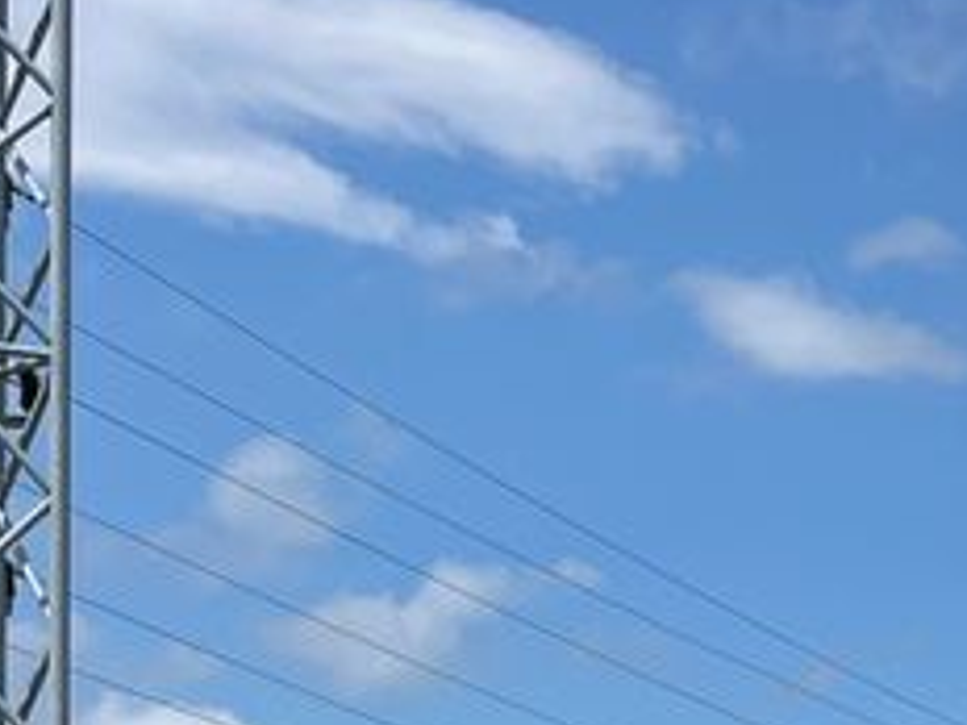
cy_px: 1483
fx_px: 3213
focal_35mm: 115
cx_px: 1400
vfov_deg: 11.5
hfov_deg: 15.9
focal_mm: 5.1
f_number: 1.6
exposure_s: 1/6173
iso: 50
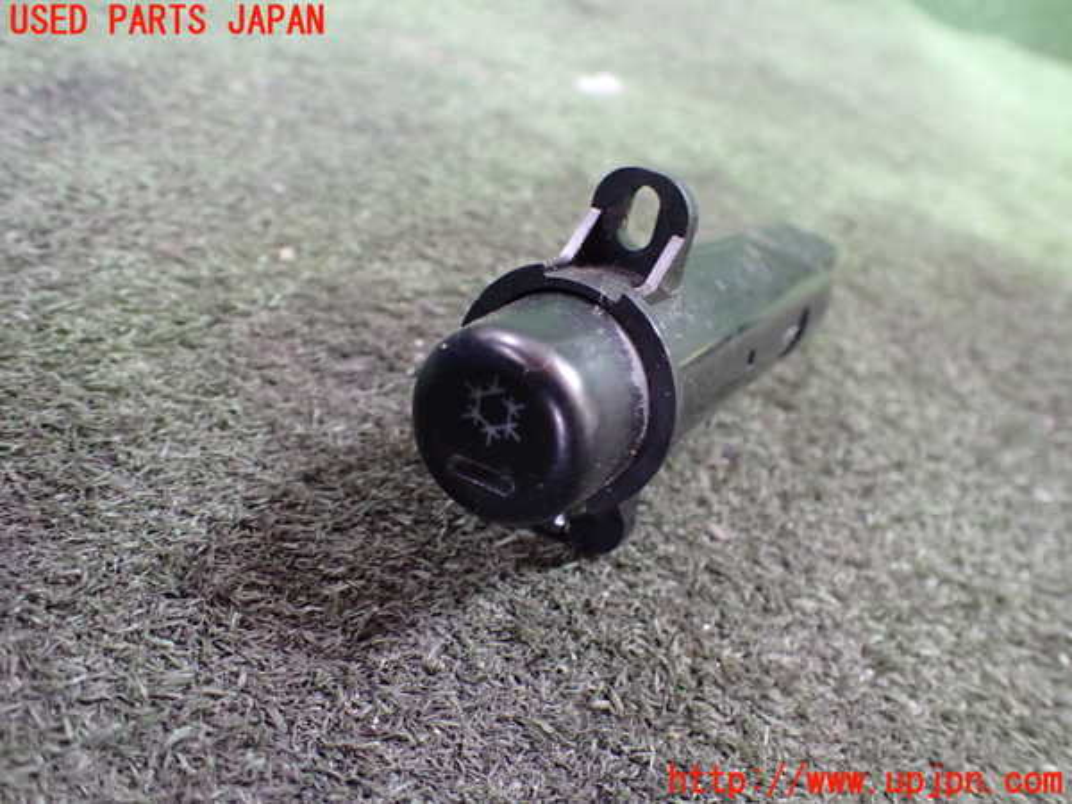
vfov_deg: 46.8
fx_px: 929
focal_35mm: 30
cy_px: 402
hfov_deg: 60.0
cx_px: 536
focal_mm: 5.4
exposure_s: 1/30
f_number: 2.3
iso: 800
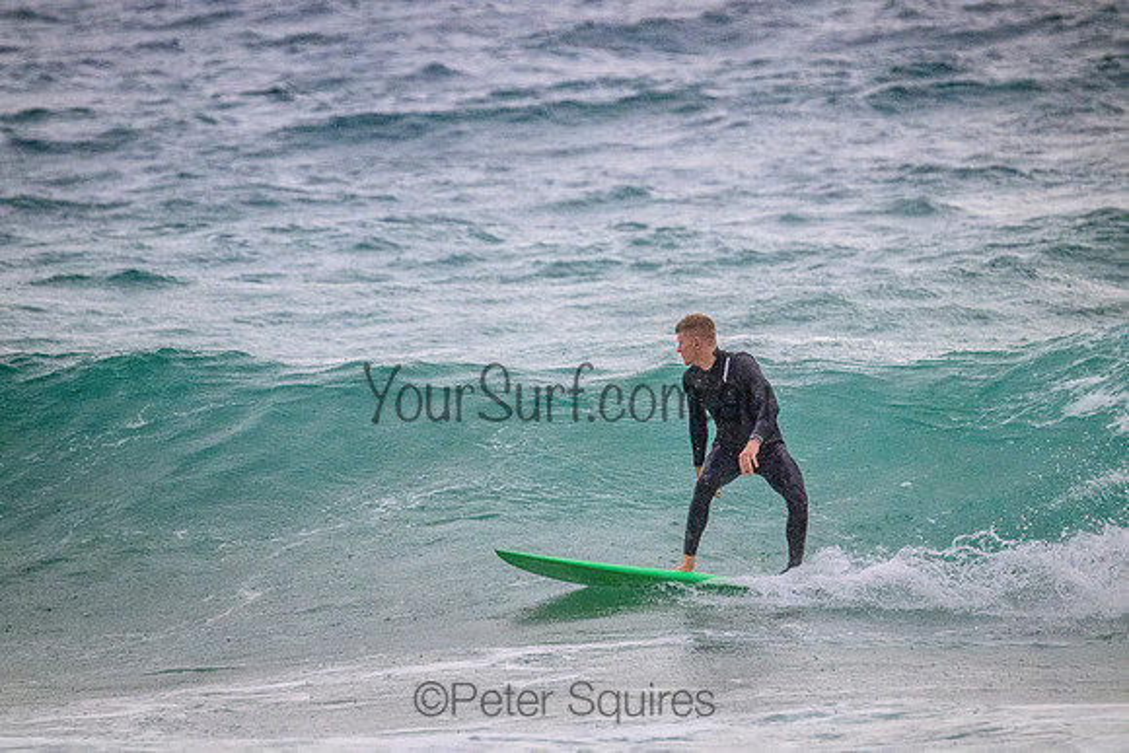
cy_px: 376
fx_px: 18820
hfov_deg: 3.4
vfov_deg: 2.3
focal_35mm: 600
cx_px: 564
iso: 8000
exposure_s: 1/2000
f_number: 11
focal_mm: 600
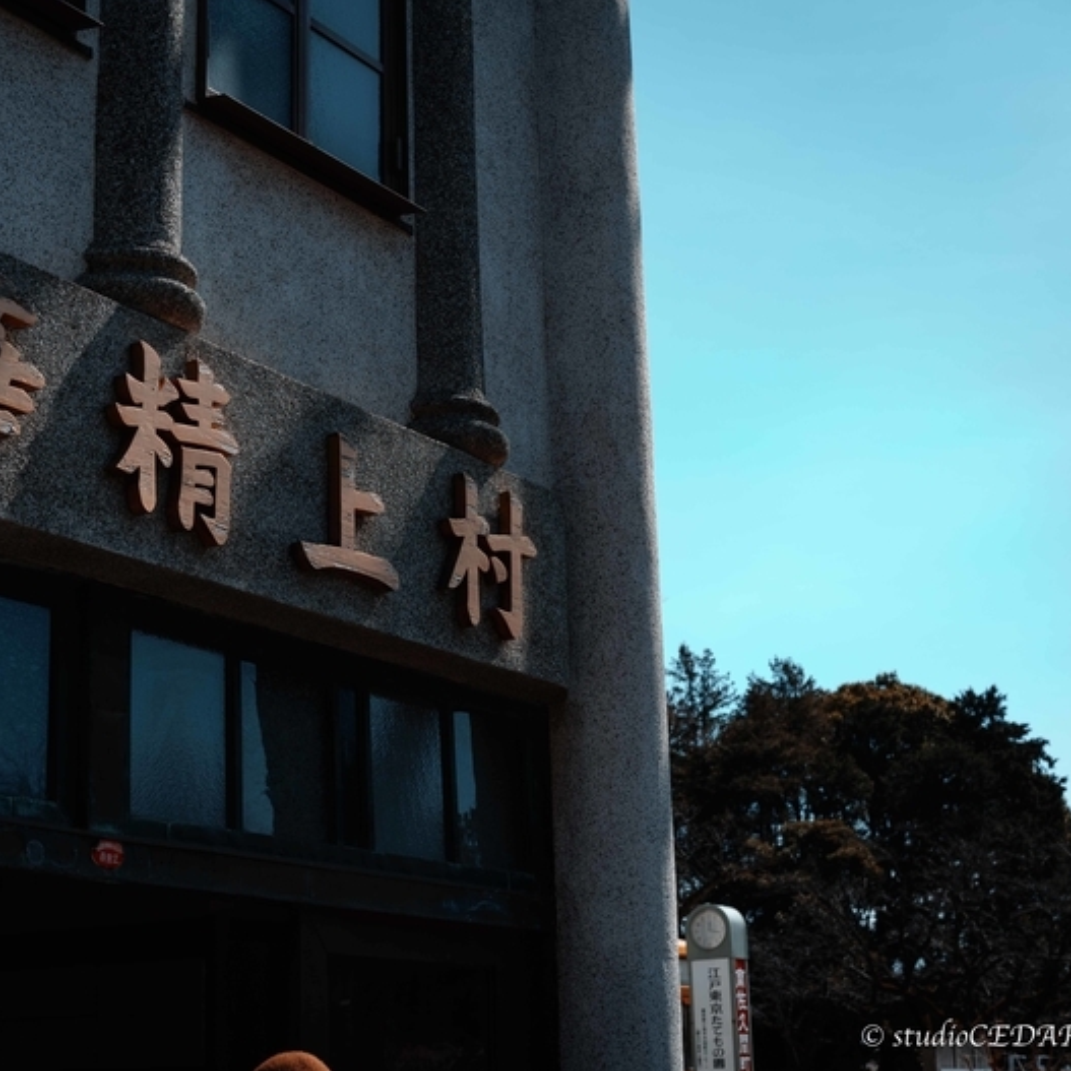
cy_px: 531
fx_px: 2030
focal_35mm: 58
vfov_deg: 29.6
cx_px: 329
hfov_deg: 29.3
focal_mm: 45
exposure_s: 1/320
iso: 100
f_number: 7.1
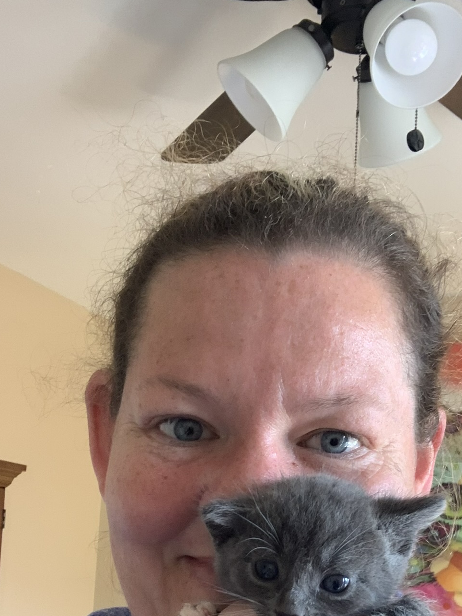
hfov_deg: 28.5
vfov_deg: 36.3
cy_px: 488
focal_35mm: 51
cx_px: 262
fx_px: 907
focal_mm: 2.87
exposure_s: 1/60
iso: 160
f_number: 2.2
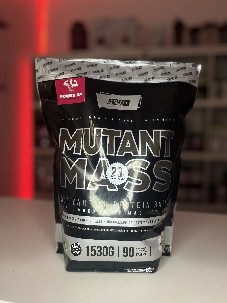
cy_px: 152
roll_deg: -1.3
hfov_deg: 53.1
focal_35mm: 26
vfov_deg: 67.3
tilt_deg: -4.3
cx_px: 114
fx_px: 227
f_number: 1.6
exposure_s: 1/50
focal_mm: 5.1
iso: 160
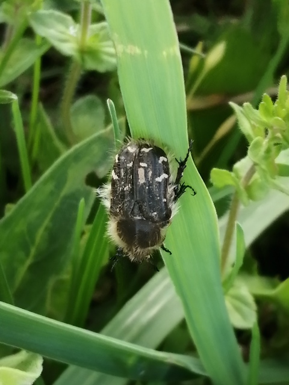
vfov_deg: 18.9
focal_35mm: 104
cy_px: 192
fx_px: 1158
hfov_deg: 14.2
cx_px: 144
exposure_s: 1/160
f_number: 1.8
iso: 50
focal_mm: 3.46
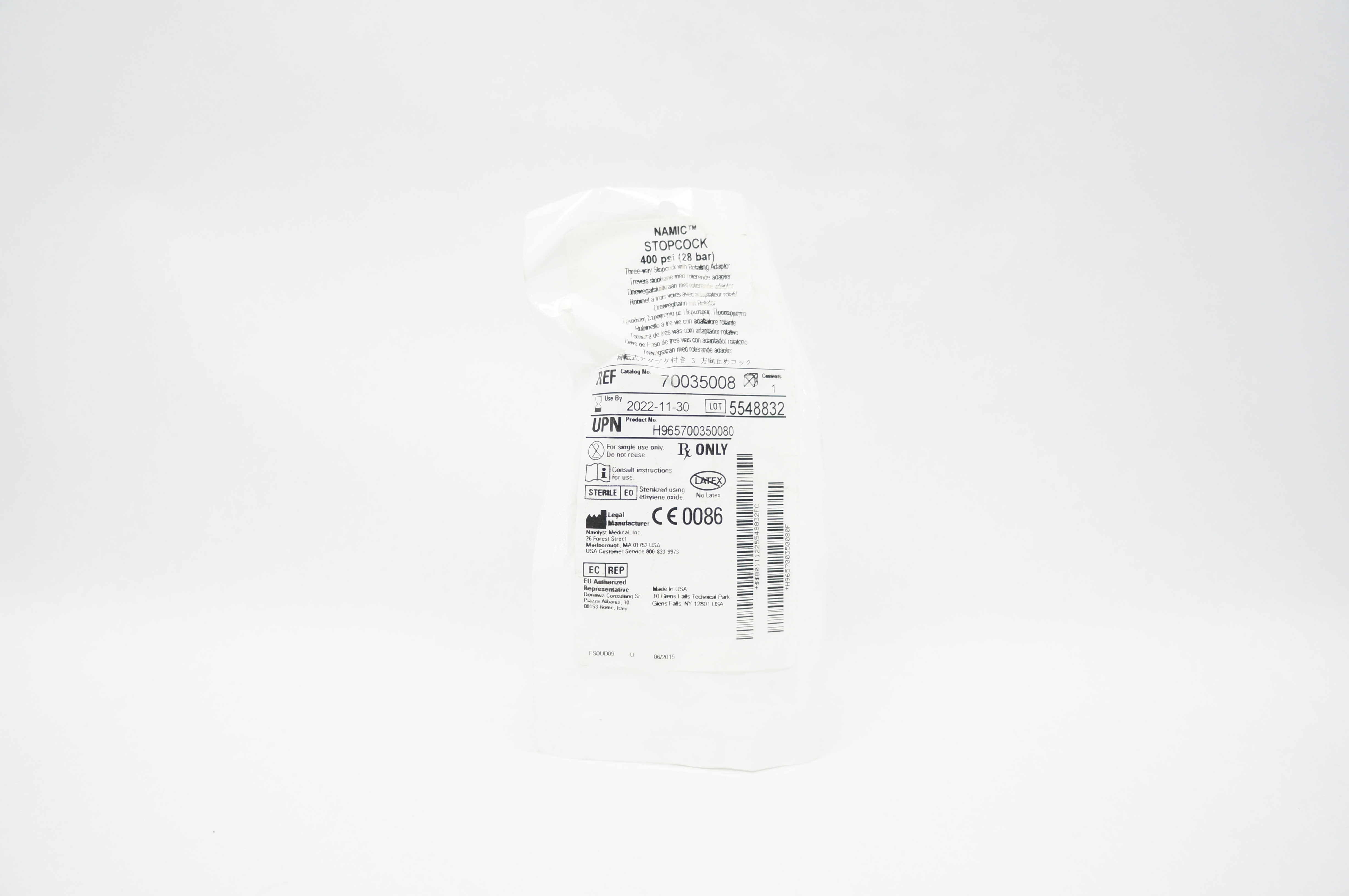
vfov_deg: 47.8
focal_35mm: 27
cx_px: 674
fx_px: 1011
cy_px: 448
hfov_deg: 67.4
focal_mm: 18
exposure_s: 1/100
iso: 400
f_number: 3.5
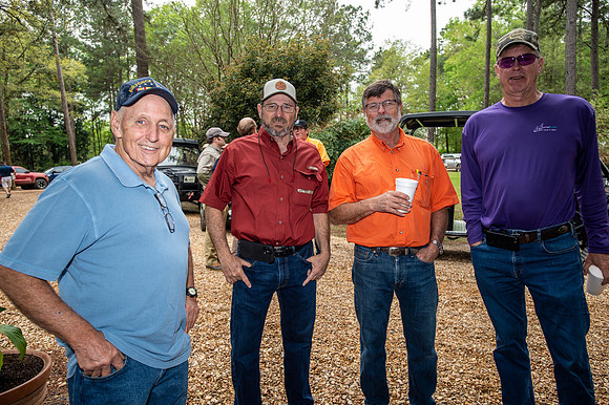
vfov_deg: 49.5
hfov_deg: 69.4
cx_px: 304
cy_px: 202
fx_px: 440
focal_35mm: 26
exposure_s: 1/125
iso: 400
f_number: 5
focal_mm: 26
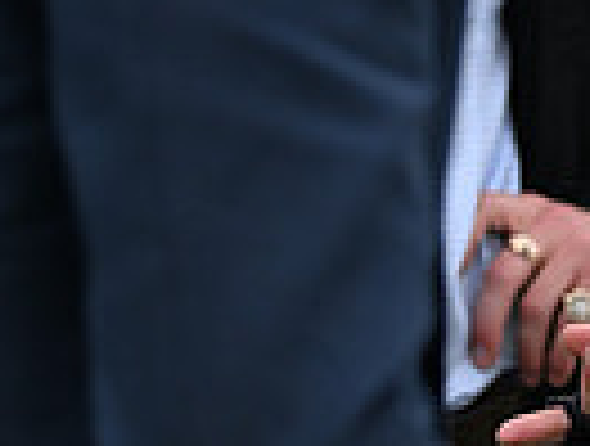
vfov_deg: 3.7
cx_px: 1230
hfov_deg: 4.8
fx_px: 6888
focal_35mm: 403
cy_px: -155
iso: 1000
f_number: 4
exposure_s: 1/3200
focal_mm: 95
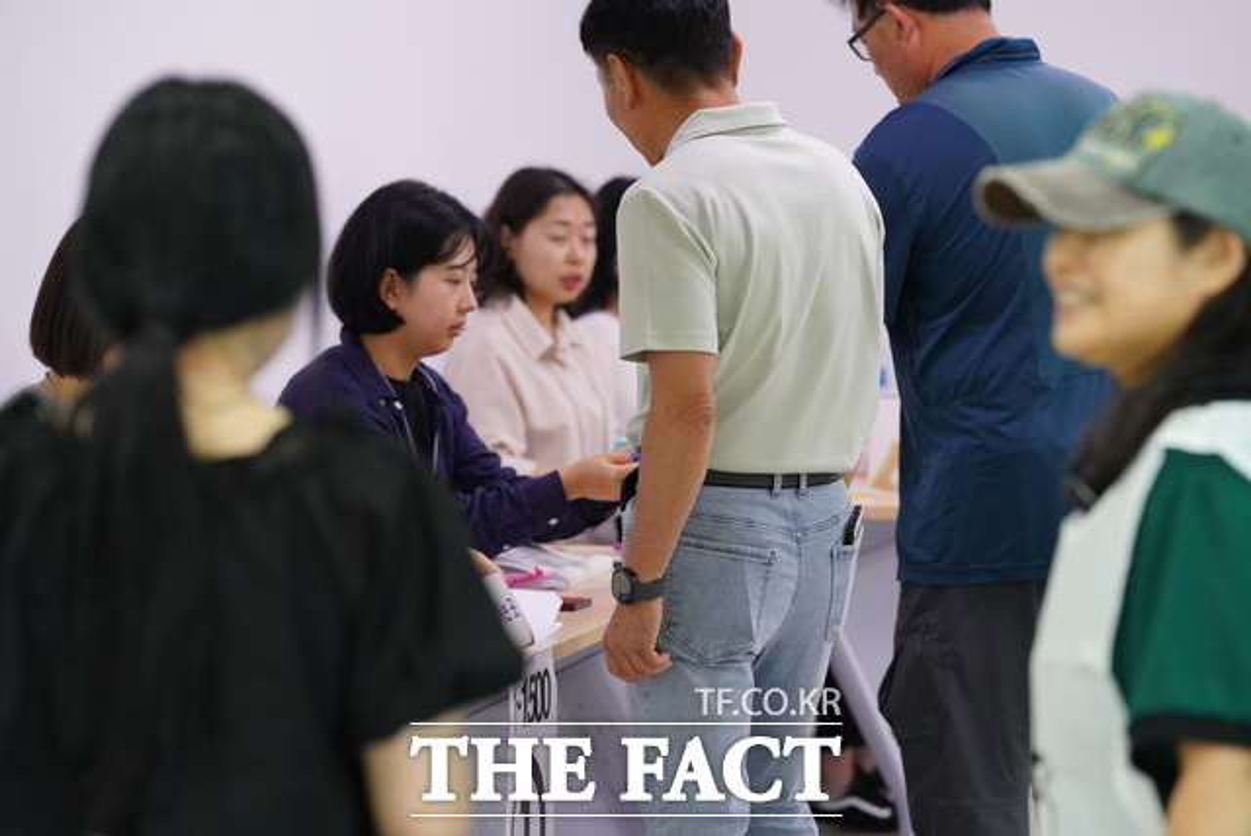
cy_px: 418
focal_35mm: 175
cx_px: 626
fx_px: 6087
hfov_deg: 11.7
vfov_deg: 7.9
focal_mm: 175
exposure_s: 1/125
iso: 2000
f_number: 5
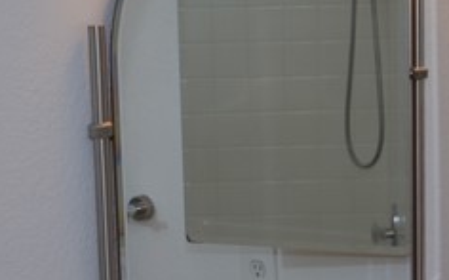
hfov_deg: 14.8
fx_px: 1724
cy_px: 182
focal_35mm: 141
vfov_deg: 9.3
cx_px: 235
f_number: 5.6
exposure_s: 1/80
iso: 100
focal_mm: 20
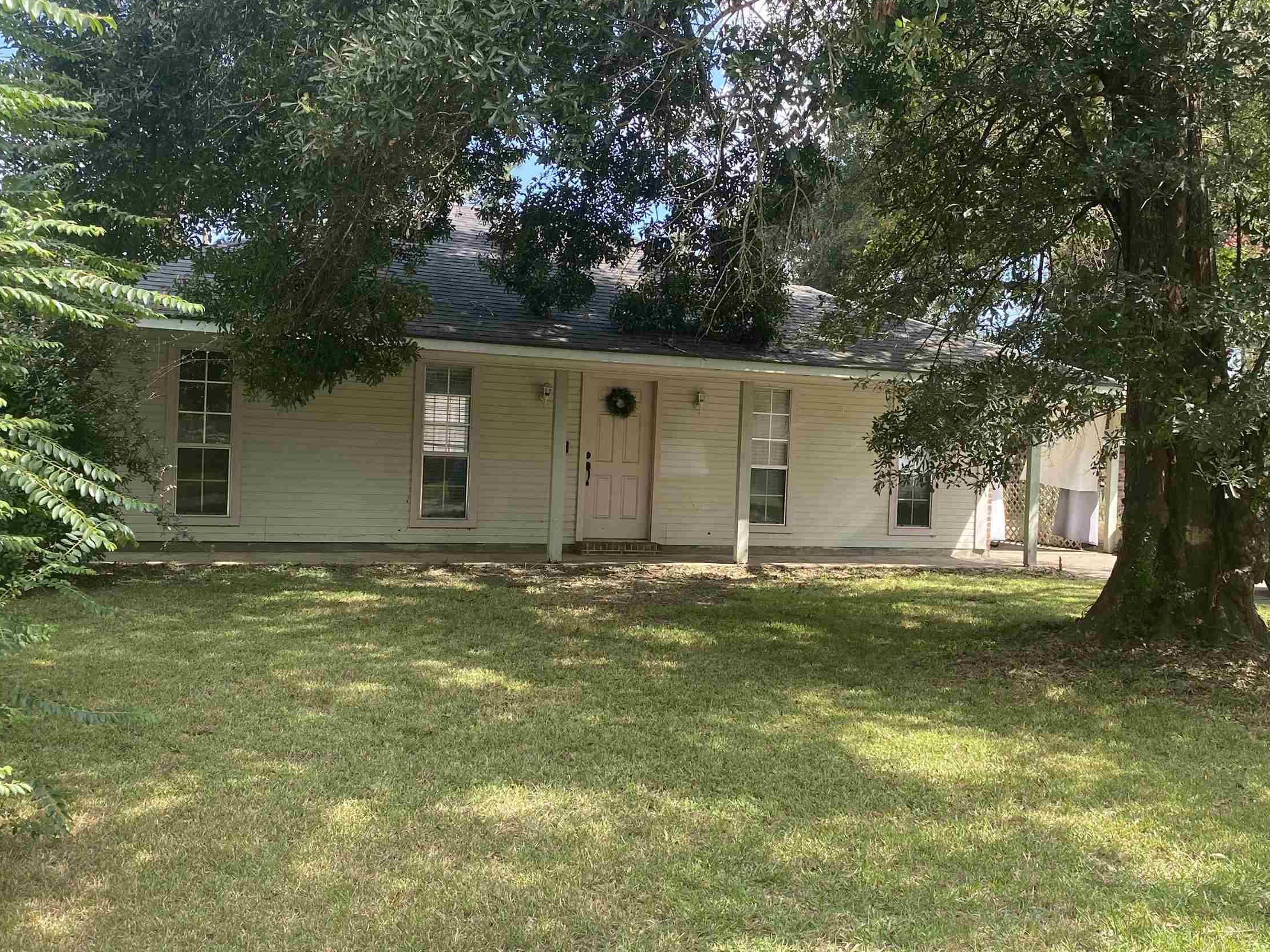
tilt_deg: -0.6
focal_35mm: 36
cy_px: 477
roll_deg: -2.8
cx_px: 672
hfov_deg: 51.3
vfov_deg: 39.7
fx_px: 1321
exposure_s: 1/487
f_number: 1.8
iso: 32
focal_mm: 4.25
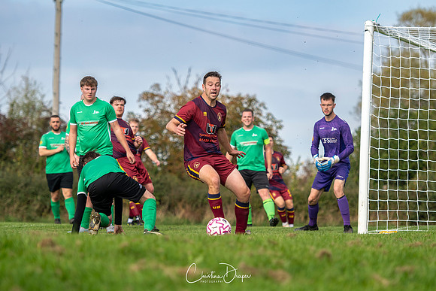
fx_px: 2362
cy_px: 146
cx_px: 218
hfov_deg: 10.5
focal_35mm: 195
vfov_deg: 7.0
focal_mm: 130
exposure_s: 1/5000
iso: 250
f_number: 2.8
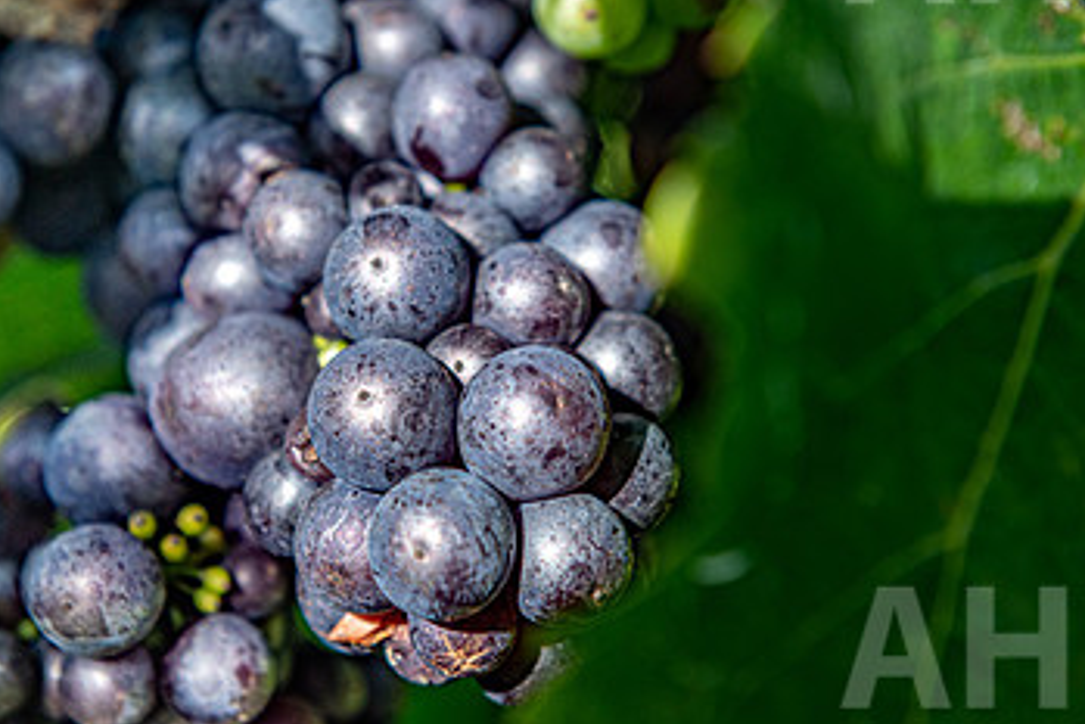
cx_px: 423
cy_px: 312
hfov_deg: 19.8
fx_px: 3105
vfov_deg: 13.3
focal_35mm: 103
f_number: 5.6
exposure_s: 1/500
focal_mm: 62
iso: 200
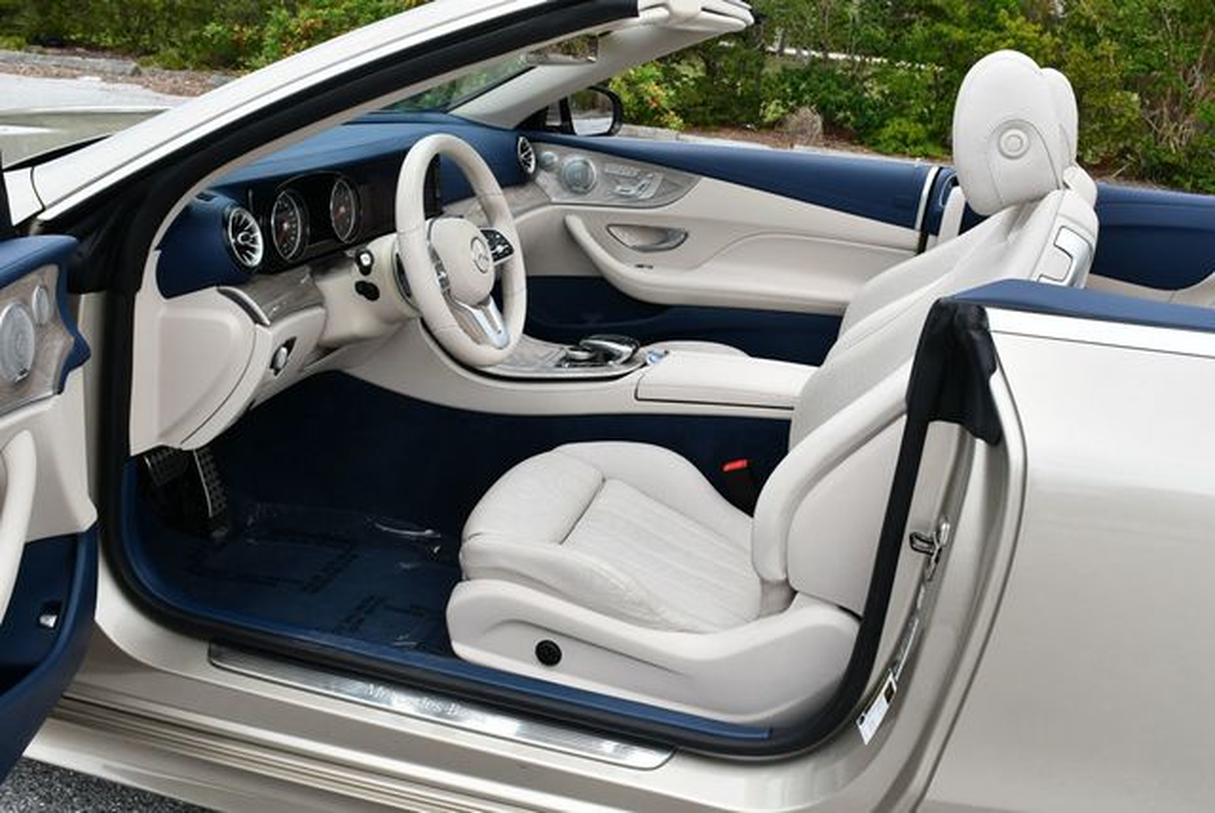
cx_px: 608
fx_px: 1216
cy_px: 406
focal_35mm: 36
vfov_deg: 36.9
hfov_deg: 53.1
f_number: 8
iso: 160
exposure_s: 1/250
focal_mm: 18
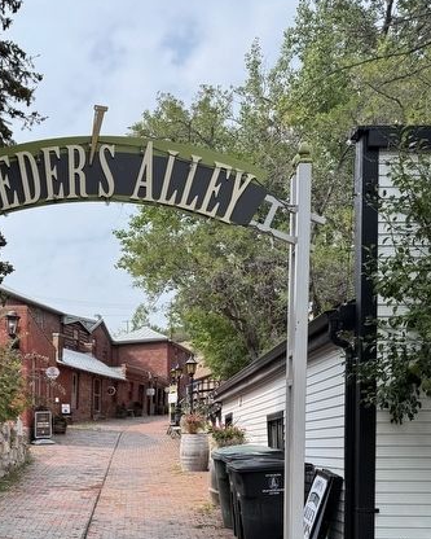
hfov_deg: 32.8
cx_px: 104
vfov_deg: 38.9
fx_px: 717
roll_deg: +0.1
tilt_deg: +0.4
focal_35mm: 45
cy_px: 463
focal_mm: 6.76
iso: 80
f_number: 1.78
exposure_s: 1/2506
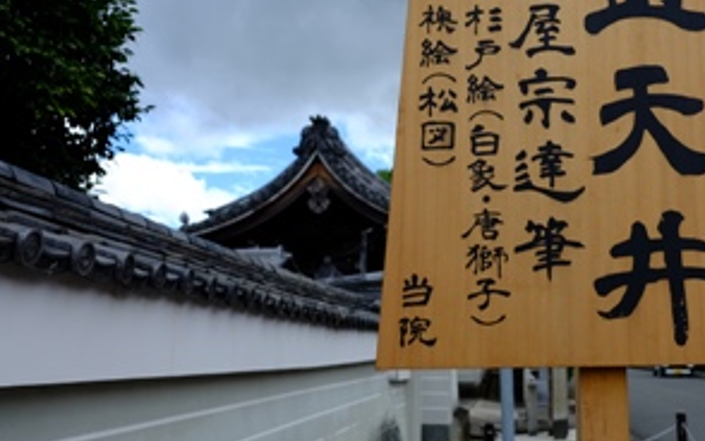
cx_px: 496
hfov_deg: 46.1
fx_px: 807
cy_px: 164
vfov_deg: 30.4
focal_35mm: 42
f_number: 2.8
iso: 200
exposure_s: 1/2500
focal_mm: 18
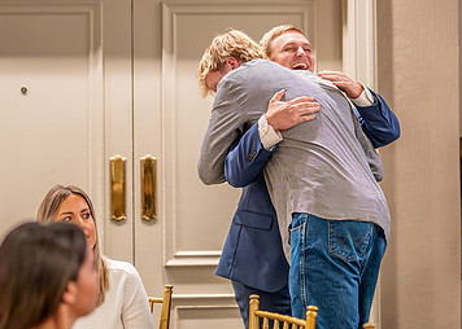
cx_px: 308
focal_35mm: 115
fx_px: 1508
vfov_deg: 12.5
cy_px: 104
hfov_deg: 17.4
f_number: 1.2
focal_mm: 50
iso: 1600
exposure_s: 1/400
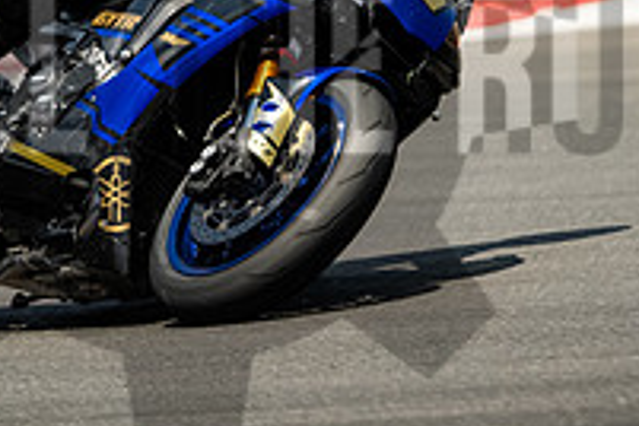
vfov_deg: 1.6
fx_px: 15335
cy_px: 72
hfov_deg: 2.4
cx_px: 188
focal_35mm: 864
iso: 2000
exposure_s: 1/2000
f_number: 2
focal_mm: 200
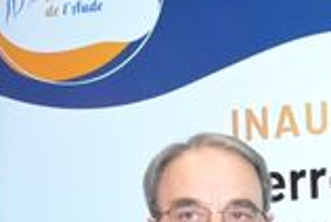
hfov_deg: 10.7
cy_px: 478
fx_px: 1630
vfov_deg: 7.4
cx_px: 633
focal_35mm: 177
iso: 12800
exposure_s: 1/200
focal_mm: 24
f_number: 6.3
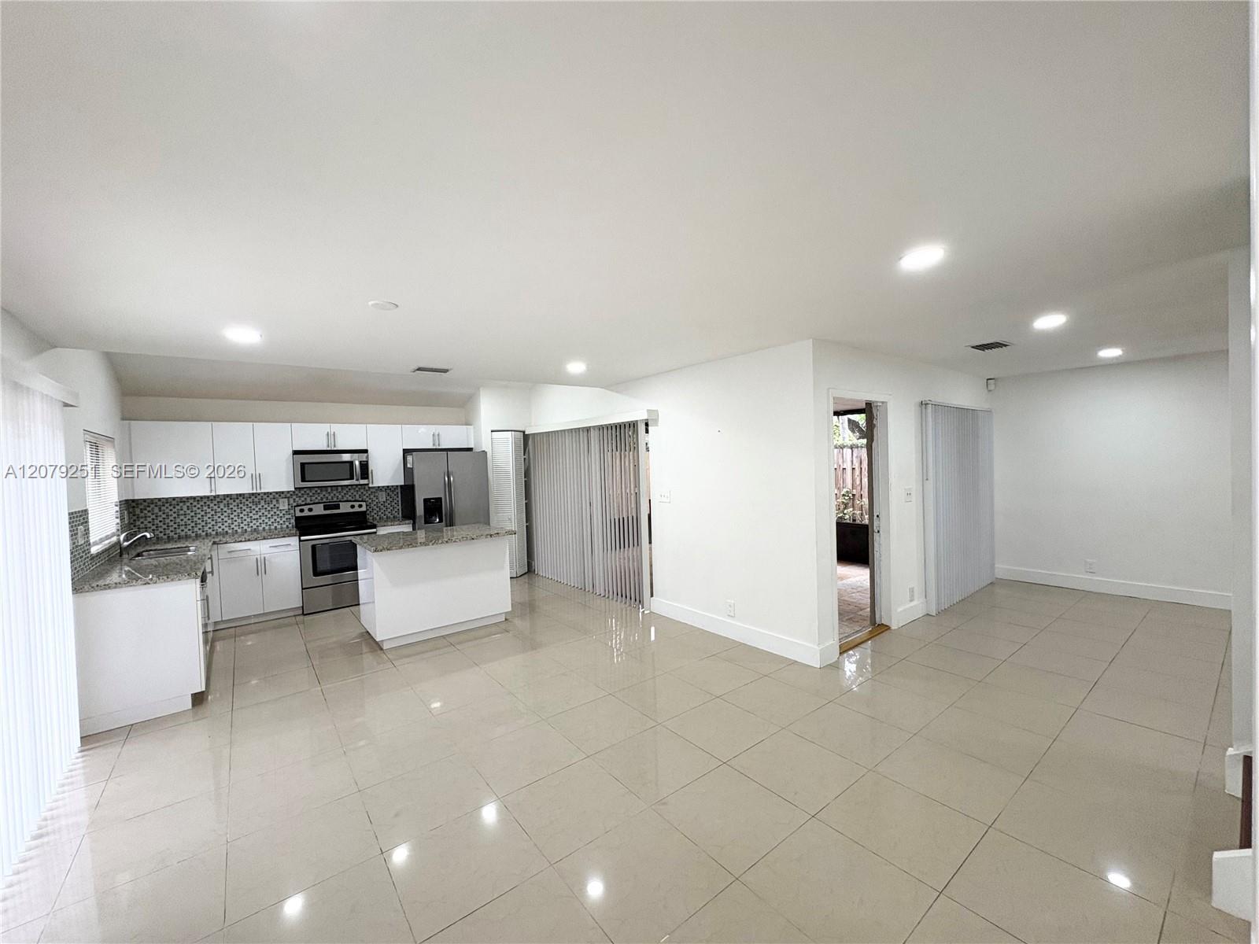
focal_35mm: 14
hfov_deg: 102.1
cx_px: 630
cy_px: 472
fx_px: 509
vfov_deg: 85.7
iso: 160
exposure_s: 1/120
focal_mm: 2.22
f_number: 2.2
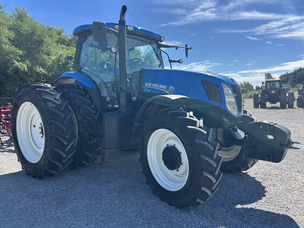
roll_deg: +3.7
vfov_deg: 53.1
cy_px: 114
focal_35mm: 26
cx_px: 152
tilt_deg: -3.5
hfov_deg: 67.3
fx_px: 228
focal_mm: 5.7
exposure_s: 1/2404
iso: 50
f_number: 1.5
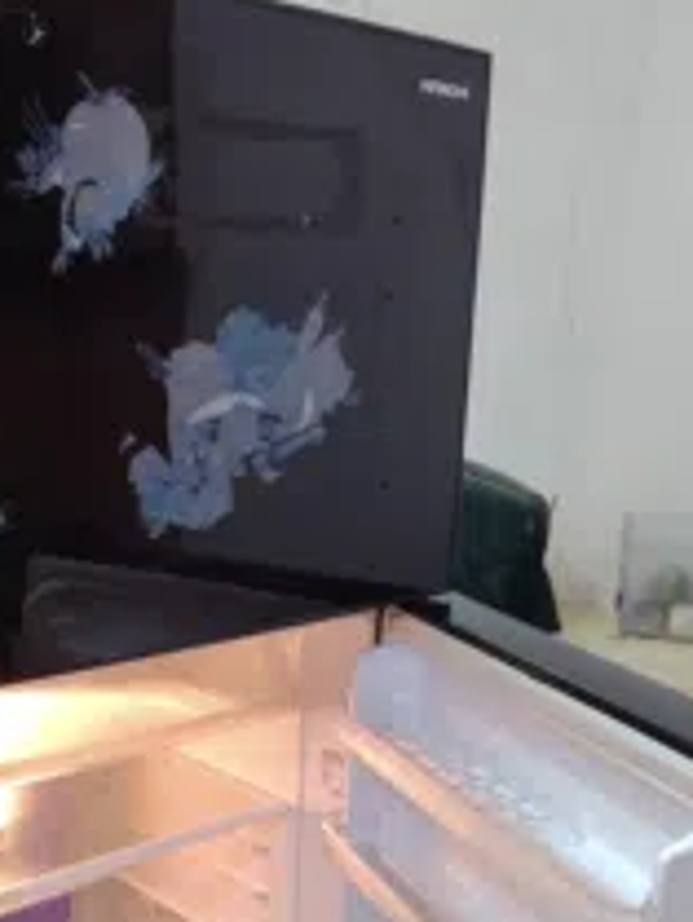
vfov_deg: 40.1
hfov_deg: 31.5
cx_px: 278
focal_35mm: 46
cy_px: 688
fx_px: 1227
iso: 1994
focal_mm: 5.25
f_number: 1.75
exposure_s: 1/20
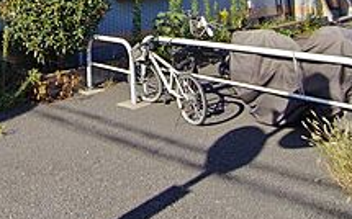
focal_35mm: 41
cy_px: -127
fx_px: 393
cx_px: 105
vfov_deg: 23.4
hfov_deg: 47.1
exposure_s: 1/621
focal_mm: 2.16
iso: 50
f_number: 2.2
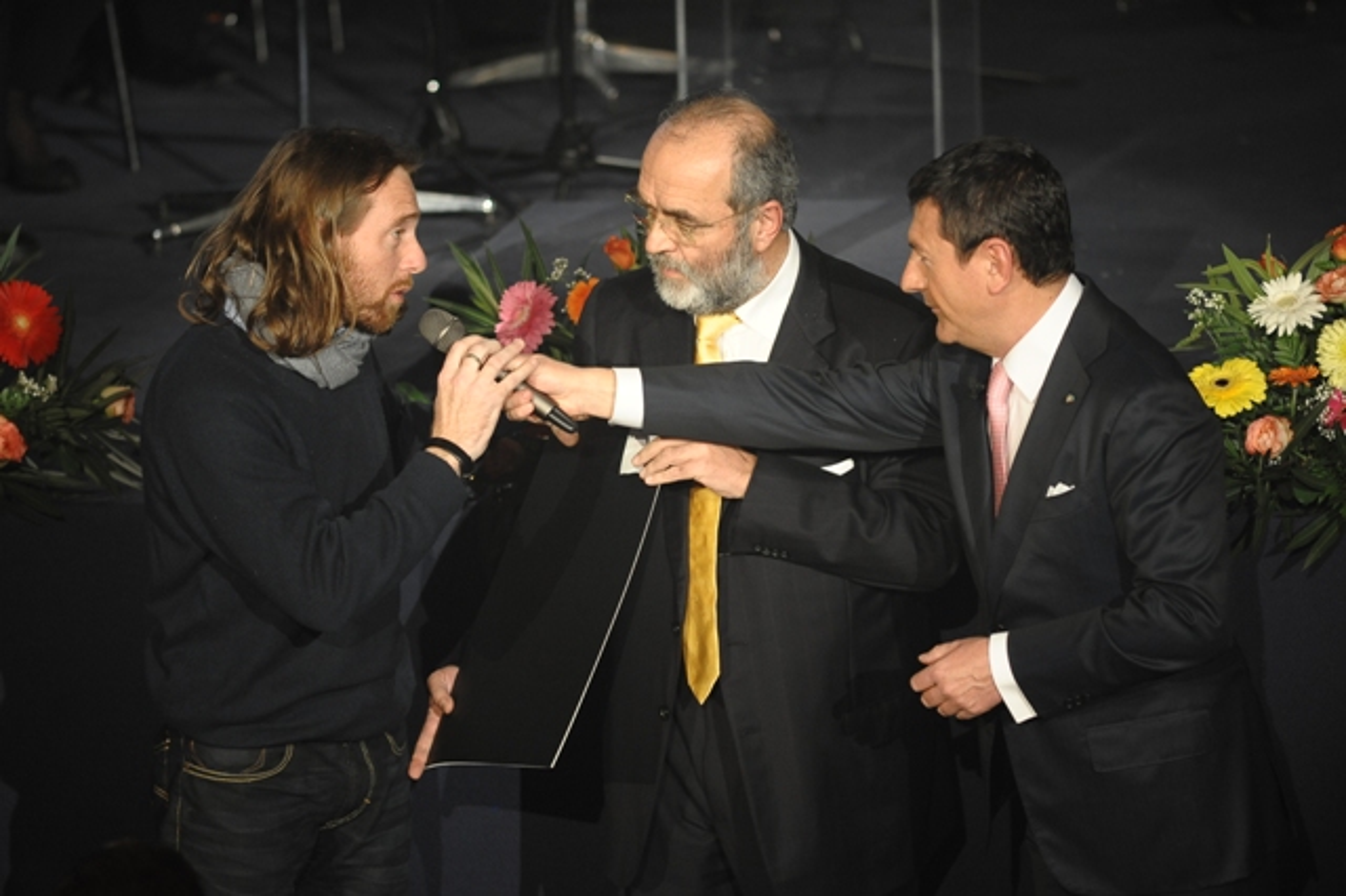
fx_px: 11210
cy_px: 448
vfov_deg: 4.6
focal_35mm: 300
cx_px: 673
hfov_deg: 6.9
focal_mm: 300
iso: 2000
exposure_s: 1/160
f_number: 4
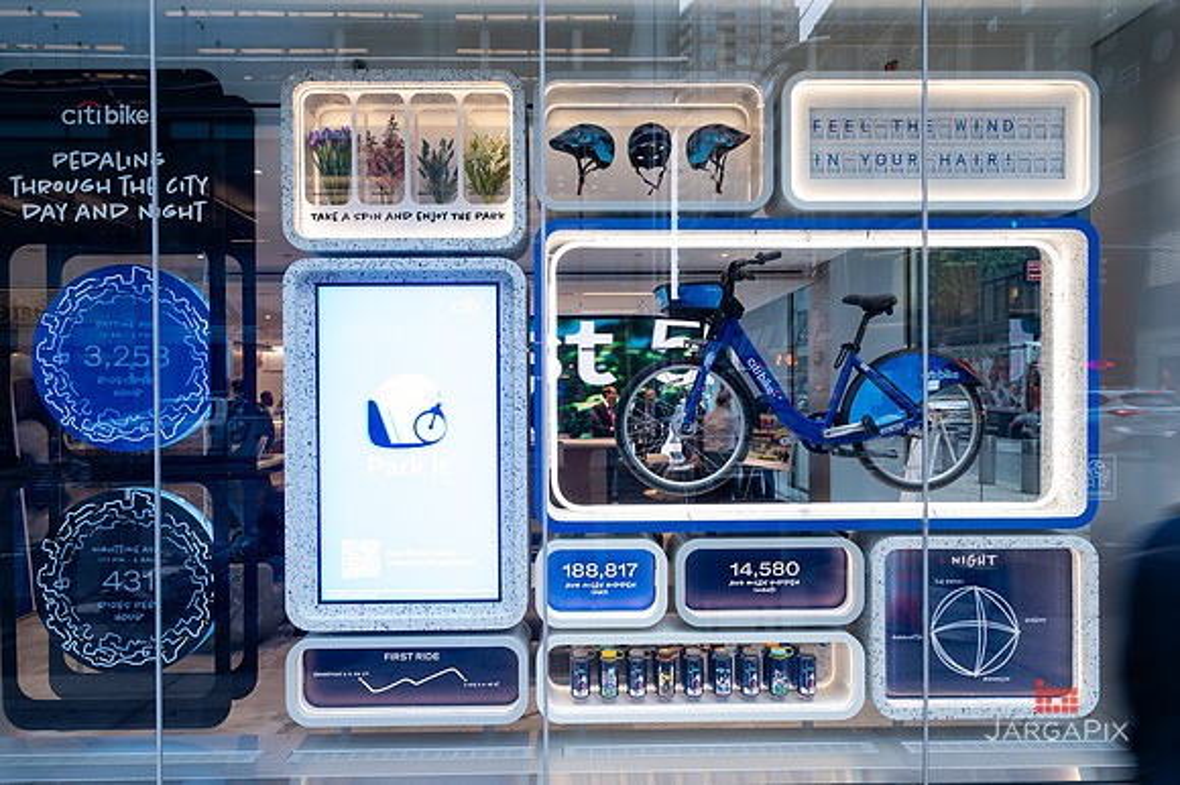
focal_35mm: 25
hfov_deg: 71.8
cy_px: 397
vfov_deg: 51.5
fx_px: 815
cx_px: 586
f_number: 5.6
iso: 50
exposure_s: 1/10
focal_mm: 24
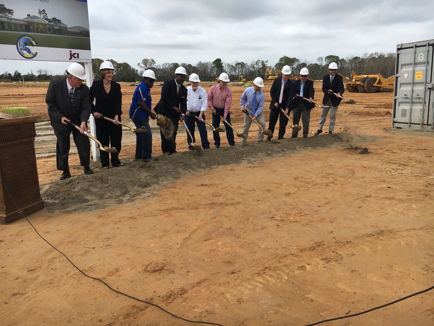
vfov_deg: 48.2
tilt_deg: -12.7
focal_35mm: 29
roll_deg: +0.1
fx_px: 364
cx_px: 217
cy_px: 163
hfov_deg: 61.7
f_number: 2.2
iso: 25
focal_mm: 4.15
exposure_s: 1/1832
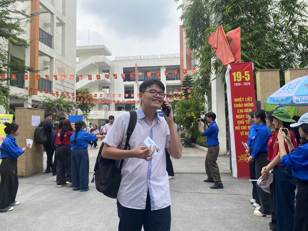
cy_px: 116
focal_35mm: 26
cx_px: 154
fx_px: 231
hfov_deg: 67.3
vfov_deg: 53.1
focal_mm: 4.25
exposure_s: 1/1346
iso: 32
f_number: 1.8
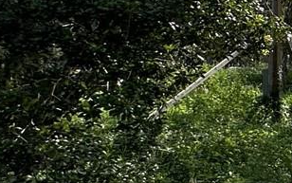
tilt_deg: +2.2
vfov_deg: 16.9
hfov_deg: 15.1
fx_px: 613
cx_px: 701
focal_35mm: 77
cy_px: 64
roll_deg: +0.0
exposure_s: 1/491
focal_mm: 2.22
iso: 40
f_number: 2.2
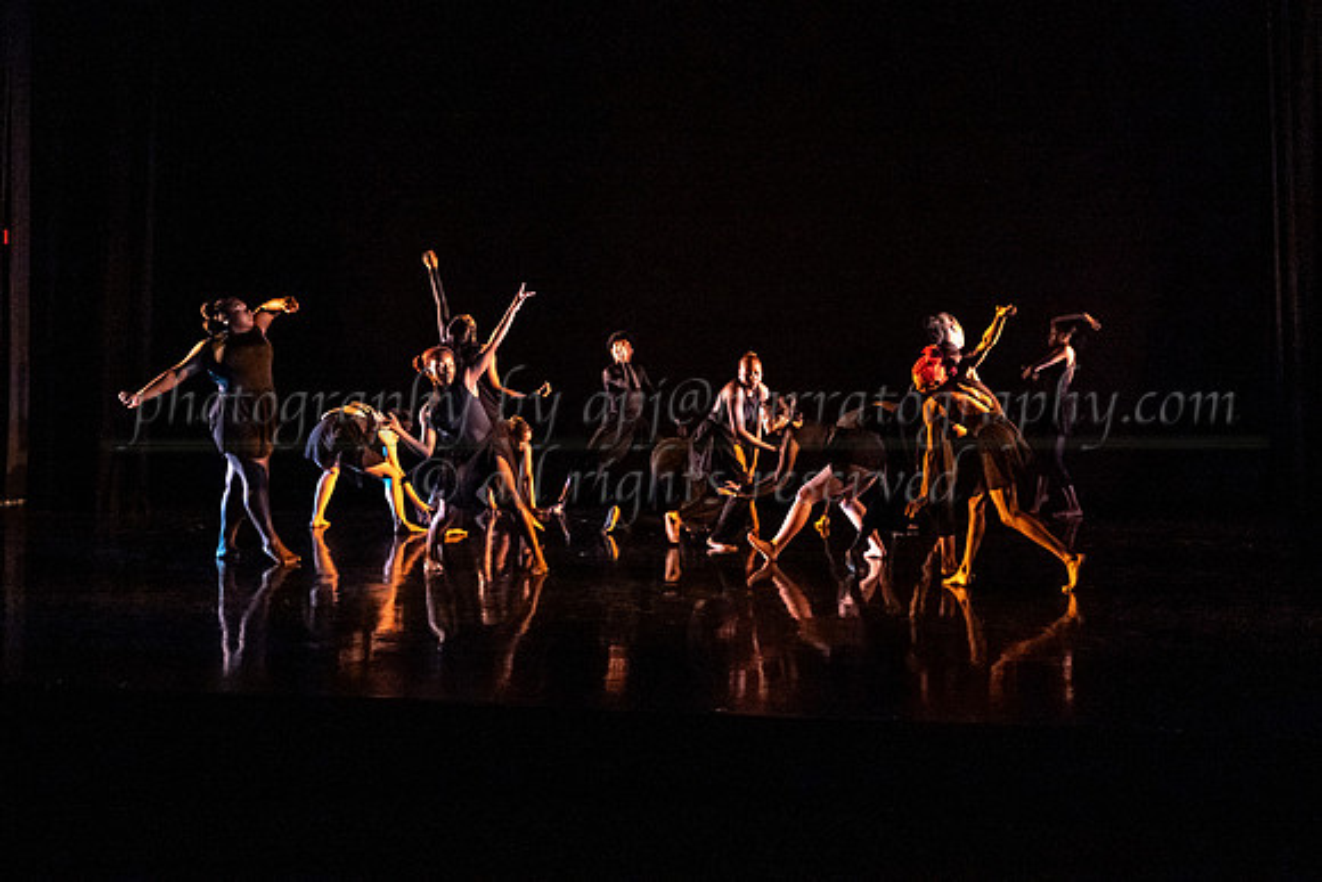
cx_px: 814
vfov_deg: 28.0
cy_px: 310
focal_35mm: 48
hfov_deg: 40.9
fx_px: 1762
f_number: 2.8
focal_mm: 37
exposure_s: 1/160
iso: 4000
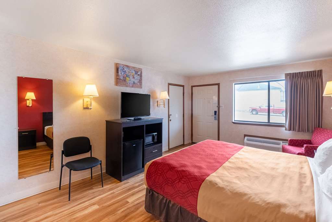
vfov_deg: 77.3
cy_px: 111
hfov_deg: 100.4
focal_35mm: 15
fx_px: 138
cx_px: 166
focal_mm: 10
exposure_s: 1/125
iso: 1000
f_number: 8
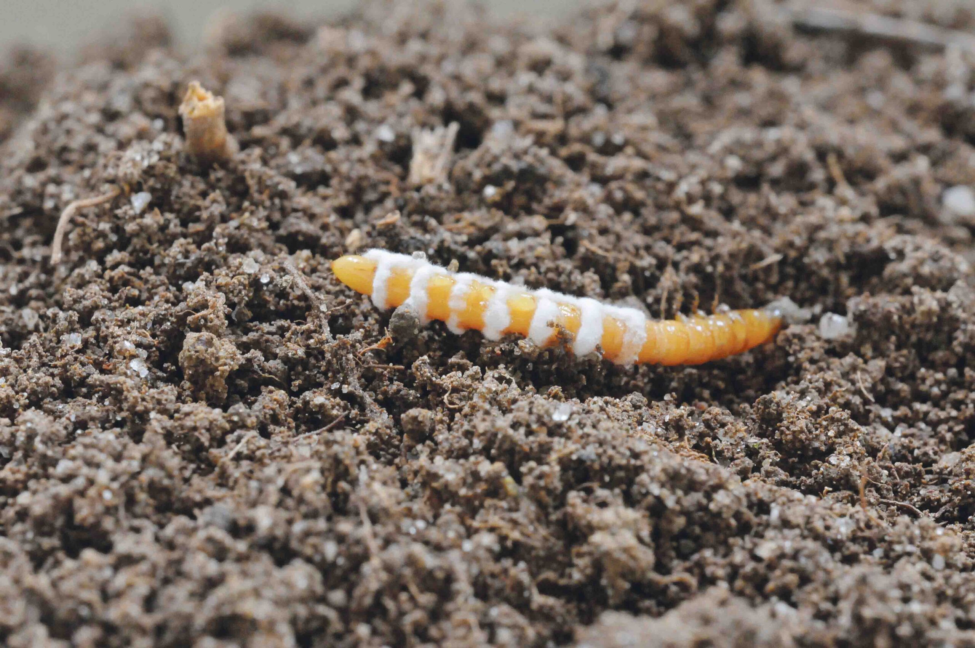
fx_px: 6086
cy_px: 324
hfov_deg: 9.2
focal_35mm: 225
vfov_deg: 6.1
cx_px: 488
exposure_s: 1/2
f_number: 22
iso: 2500
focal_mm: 150
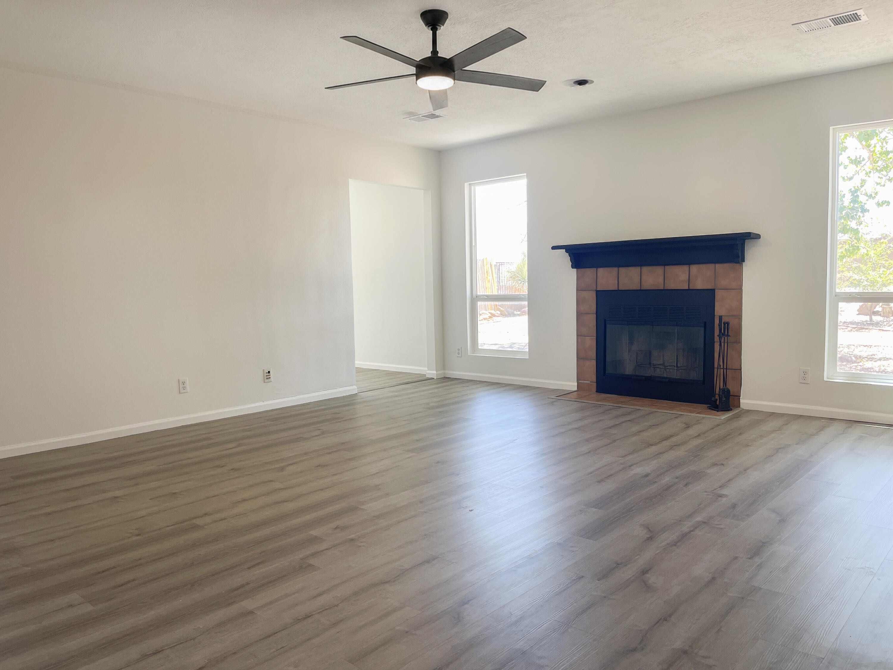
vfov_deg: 54.9
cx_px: 446
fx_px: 645
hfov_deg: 69.4
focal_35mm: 25
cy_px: 335
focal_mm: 5.1
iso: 64
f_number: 1.6
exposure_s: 1/116
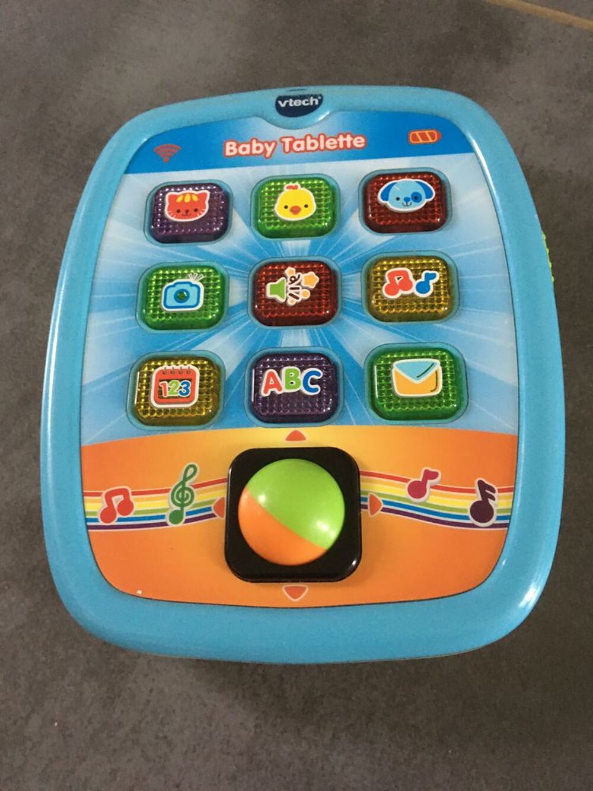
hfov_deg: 48.2
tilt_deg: -69.3
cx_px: 296
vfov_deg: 61.7
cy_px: 396
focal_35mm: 29
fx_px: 662
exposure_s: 1/17
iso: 400
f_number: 2.2
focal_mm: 4.15
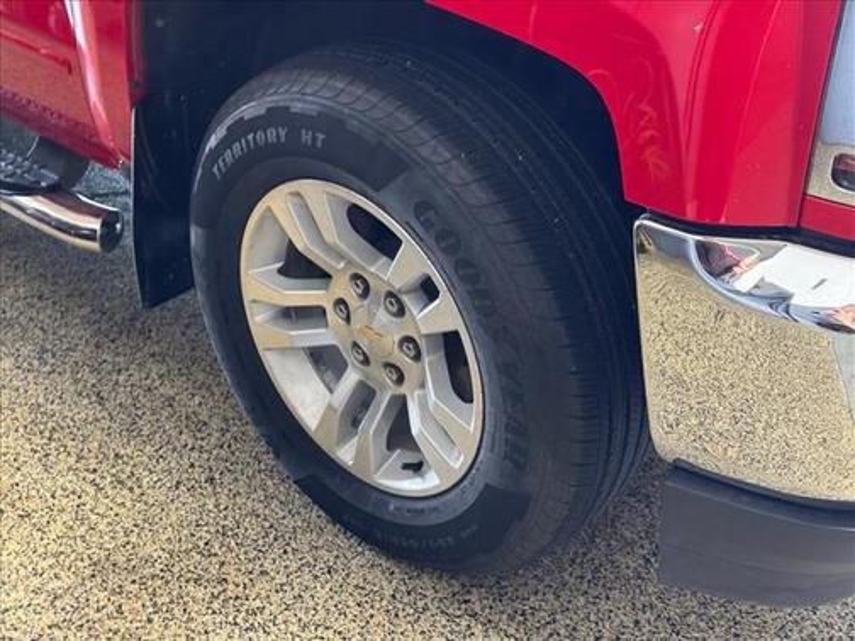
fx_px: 1186
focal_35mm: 48
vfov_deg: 30.3
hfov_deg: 39.7
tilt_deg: -32.0
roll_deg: -1.5
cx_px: 428
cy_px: 320
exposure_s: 1/40
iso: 250
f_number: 1.78
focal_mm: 6.76
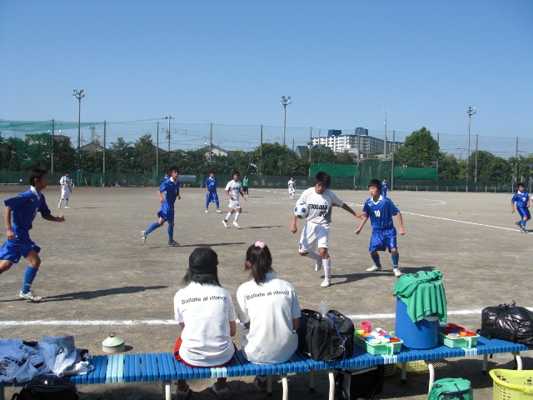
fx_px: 554
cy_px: 200
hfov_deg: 51.4
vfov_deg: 39.7
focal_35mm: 36
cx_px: 266
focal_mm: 6.3
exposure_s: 1/400
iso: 100
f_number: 7.9
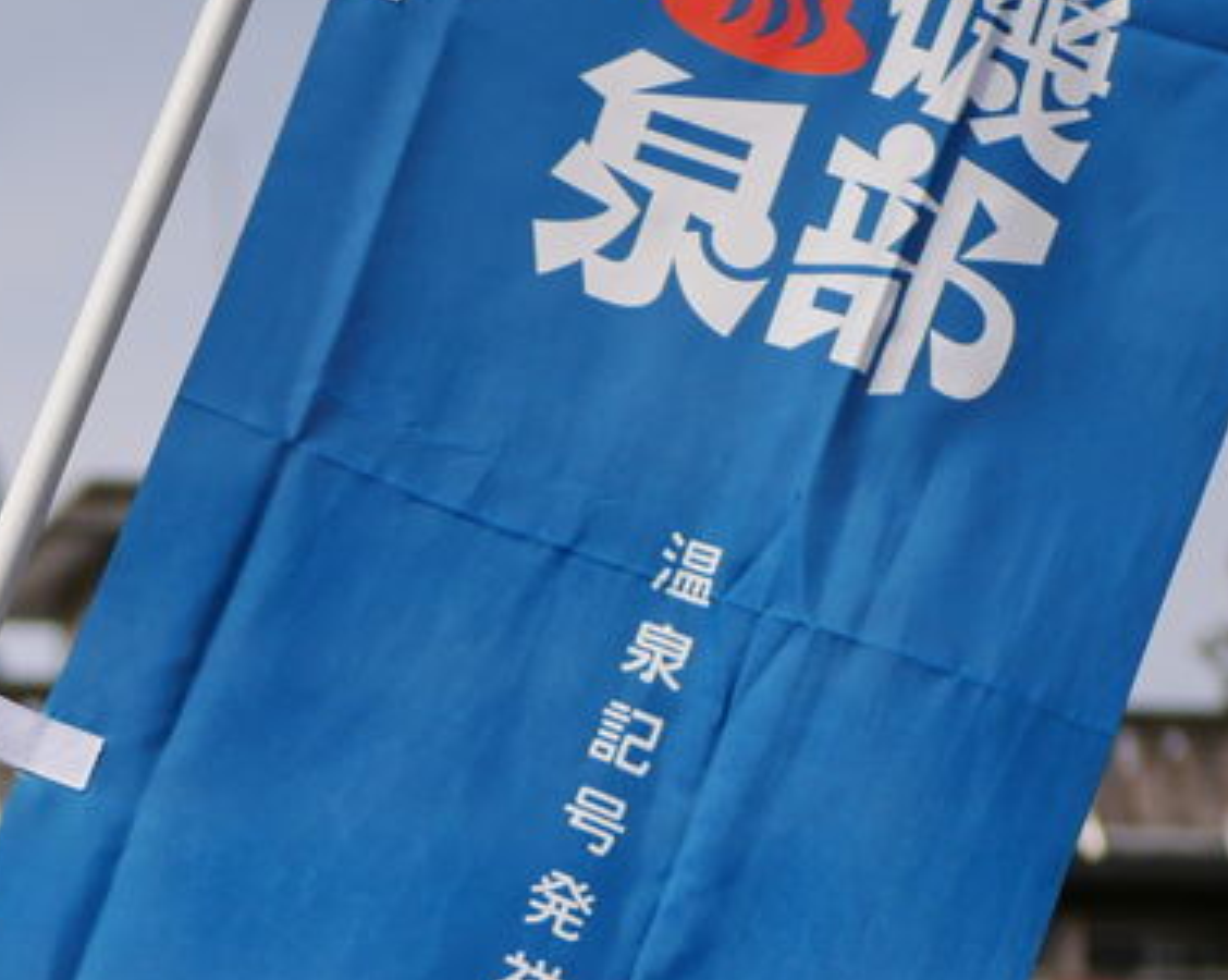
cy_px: 1057
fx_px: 5664
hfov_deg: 12.3
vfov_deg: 9.8
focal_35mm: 156
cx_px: 291
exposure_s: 1/10000
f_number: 1.7
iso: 200
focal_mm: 25
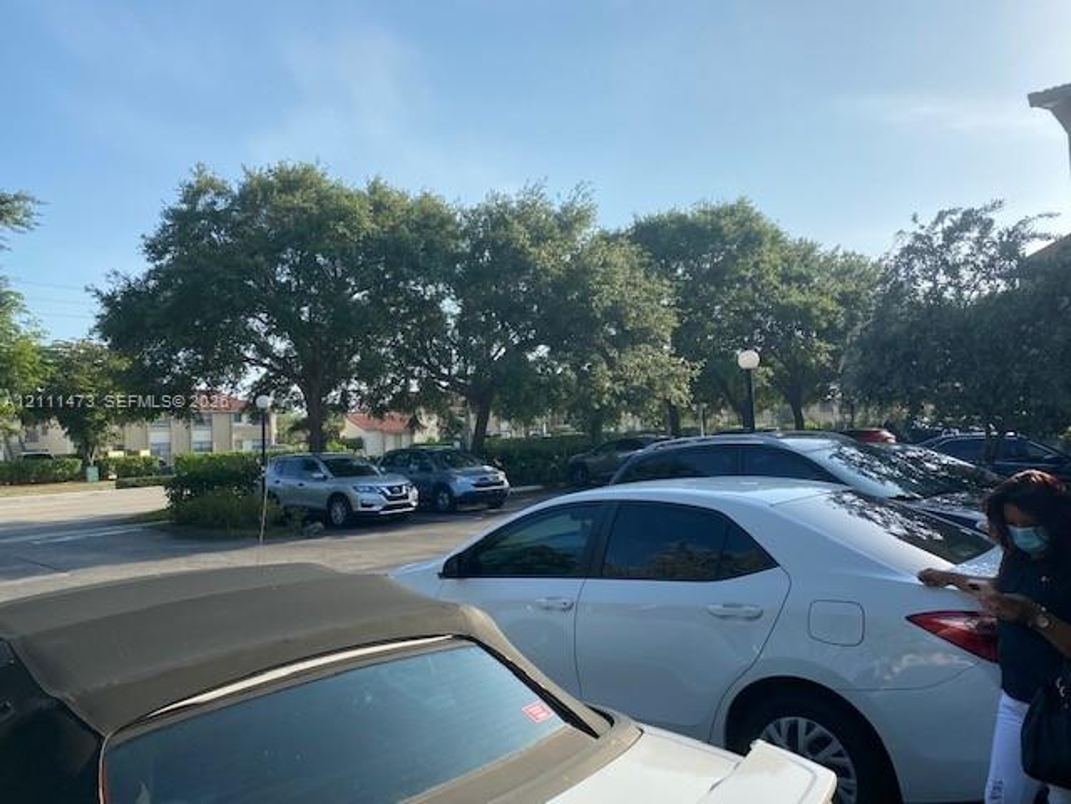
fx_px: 804
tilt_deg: +2.6
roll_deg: +2.5
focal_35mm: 26
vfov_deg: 53.1
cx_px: 536
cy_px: 402
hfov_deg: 67.3
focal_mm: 4.25
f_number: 1.8
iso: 32
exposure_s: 1/2513
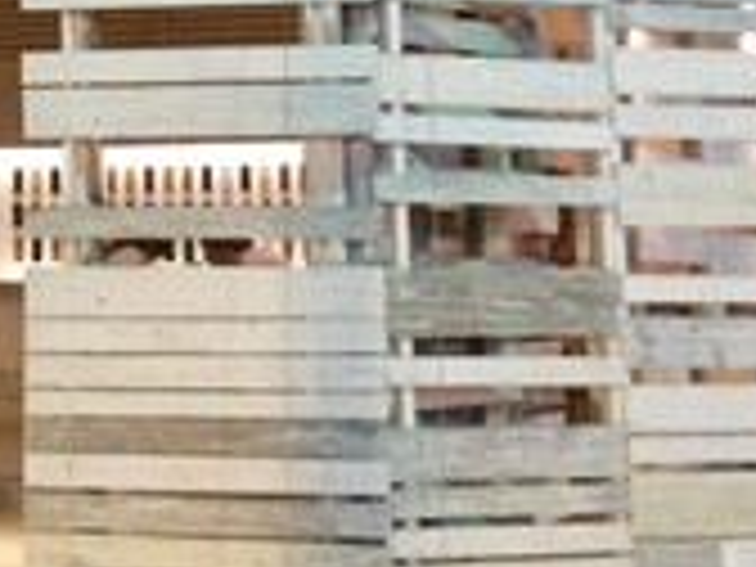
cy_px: -63
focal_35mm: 95
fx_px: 2075
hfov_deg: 19.4
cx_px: -162
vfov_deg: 15.2
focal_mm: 4.5
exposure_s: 1/3
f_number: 3.2
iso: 400
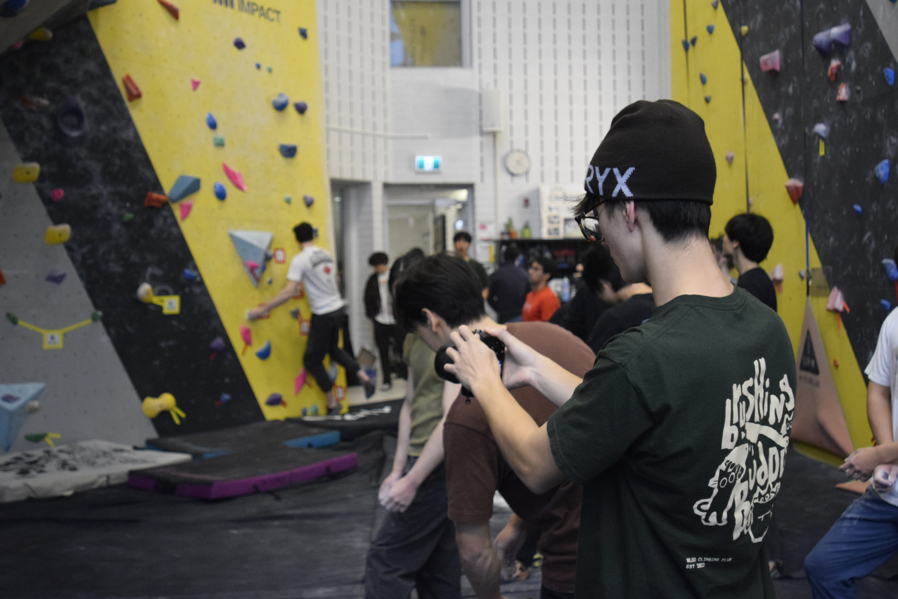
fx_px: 973
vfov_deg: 34.2
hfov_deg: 49.6
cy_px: 300
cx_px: 449
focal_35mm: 39
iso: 3200
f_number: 3.5
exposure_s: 1/200
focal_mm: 26
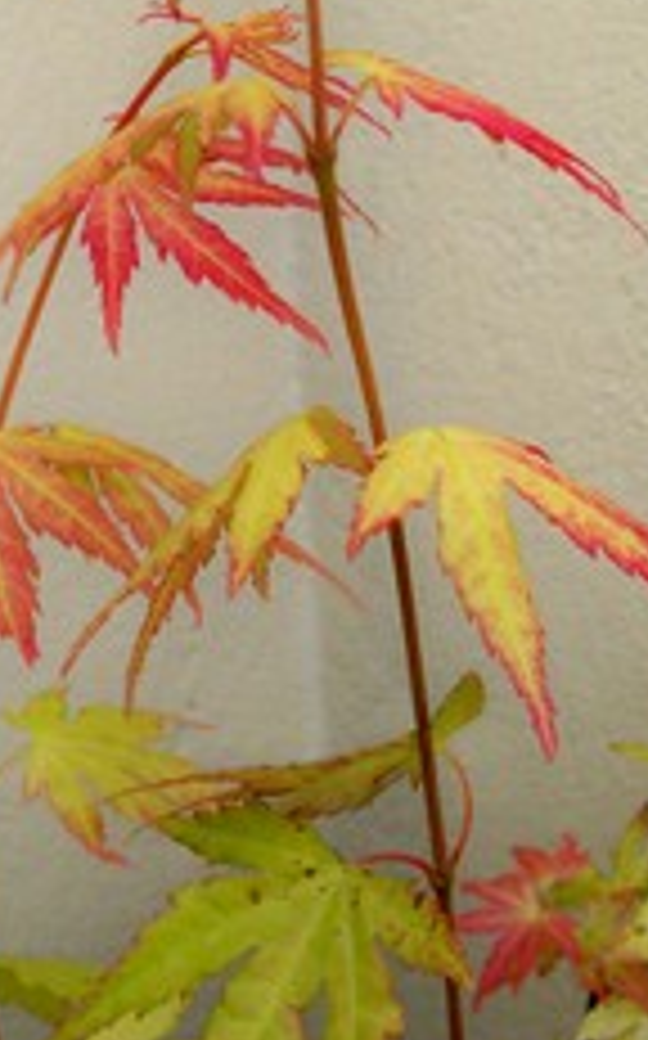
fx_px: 2576
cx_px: 252
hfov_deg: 14.3
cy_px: 347
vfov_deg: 22.7
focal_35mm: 91
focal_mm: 7.6
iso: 80
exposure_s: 1/179
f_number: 3
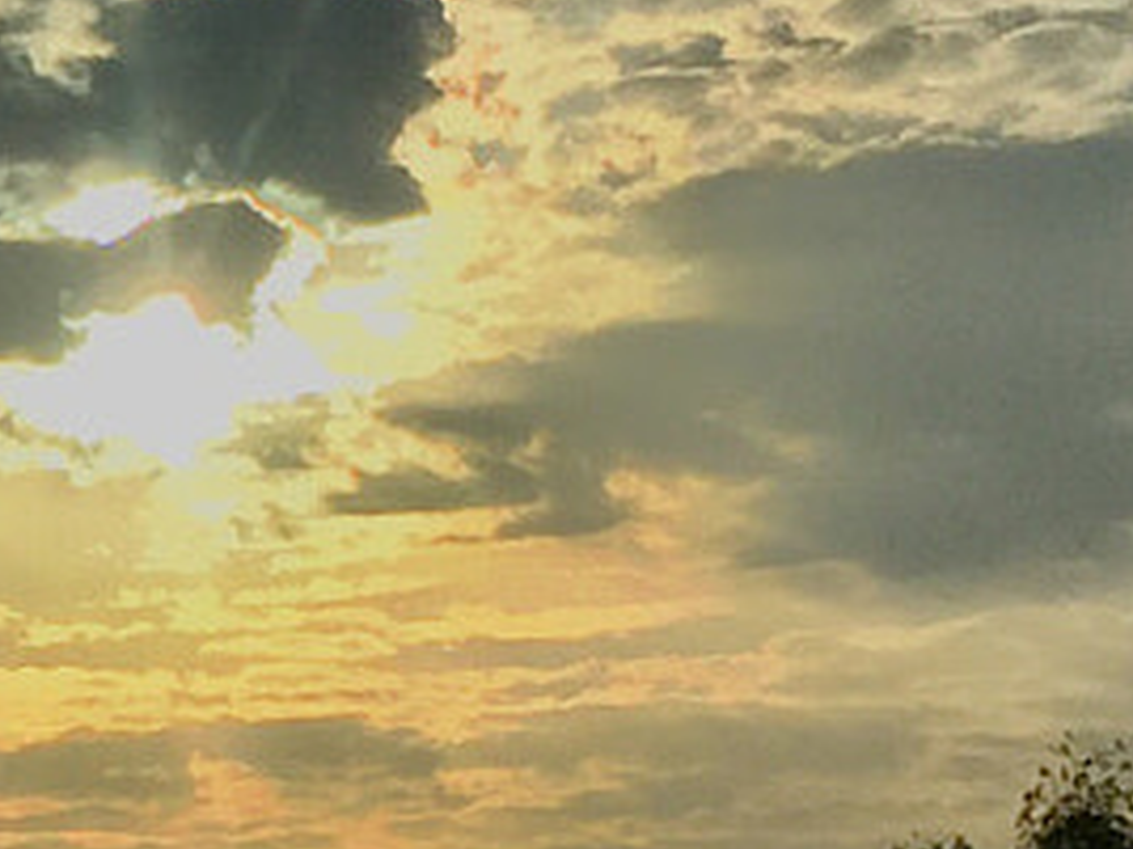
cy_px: 650
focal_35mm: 173
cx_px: -989
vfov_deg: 8.6
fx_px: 5662
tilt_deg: +8.3
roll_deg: -1.0
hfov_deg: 10.6
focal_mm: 4.15
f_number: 2.2
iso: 32
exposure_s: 1/6623
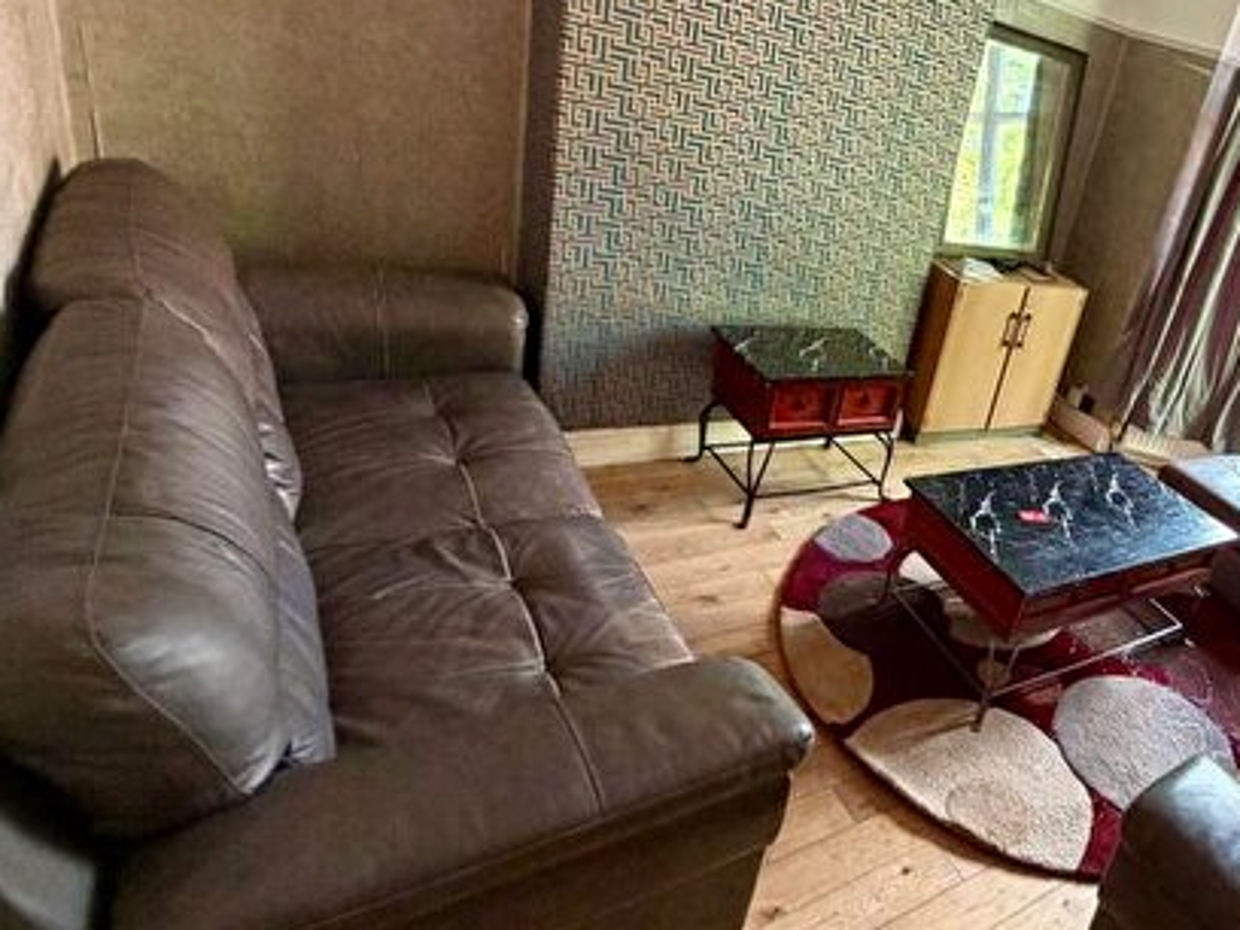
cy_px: 424
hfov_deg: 63.6
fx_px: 860
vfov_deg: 56.7
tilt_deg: -22.4
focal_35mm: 24
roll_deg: -16.9
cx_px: 1036
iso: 320
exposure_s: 1/65
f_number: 2.2
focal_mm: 2.22
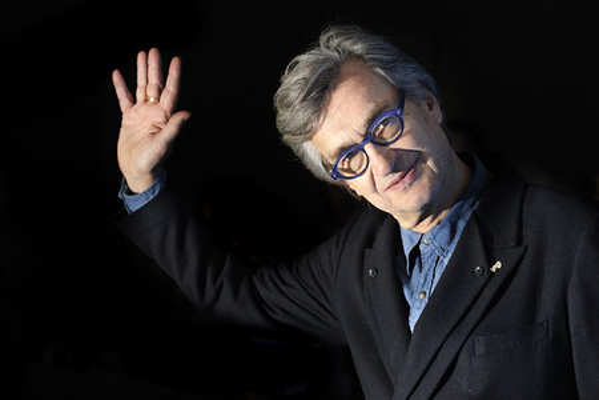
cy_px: 200
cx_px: 300
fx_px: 2246
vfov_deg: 10.2
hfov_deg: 15.2
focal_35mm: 135
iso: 200
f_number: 7.1
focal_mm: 135
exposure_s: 1/200
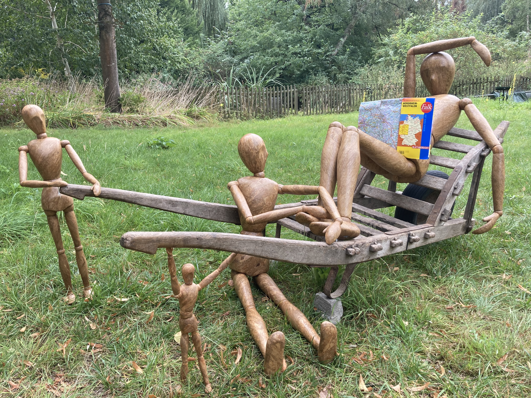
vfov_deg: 49.7
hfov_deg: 63.4
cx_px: 266
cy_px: 199
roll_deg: +2.8
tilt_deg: -12.2
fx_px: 430
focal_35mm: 28
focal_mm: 3.99
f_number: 1.8
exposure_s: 1/211
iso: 20
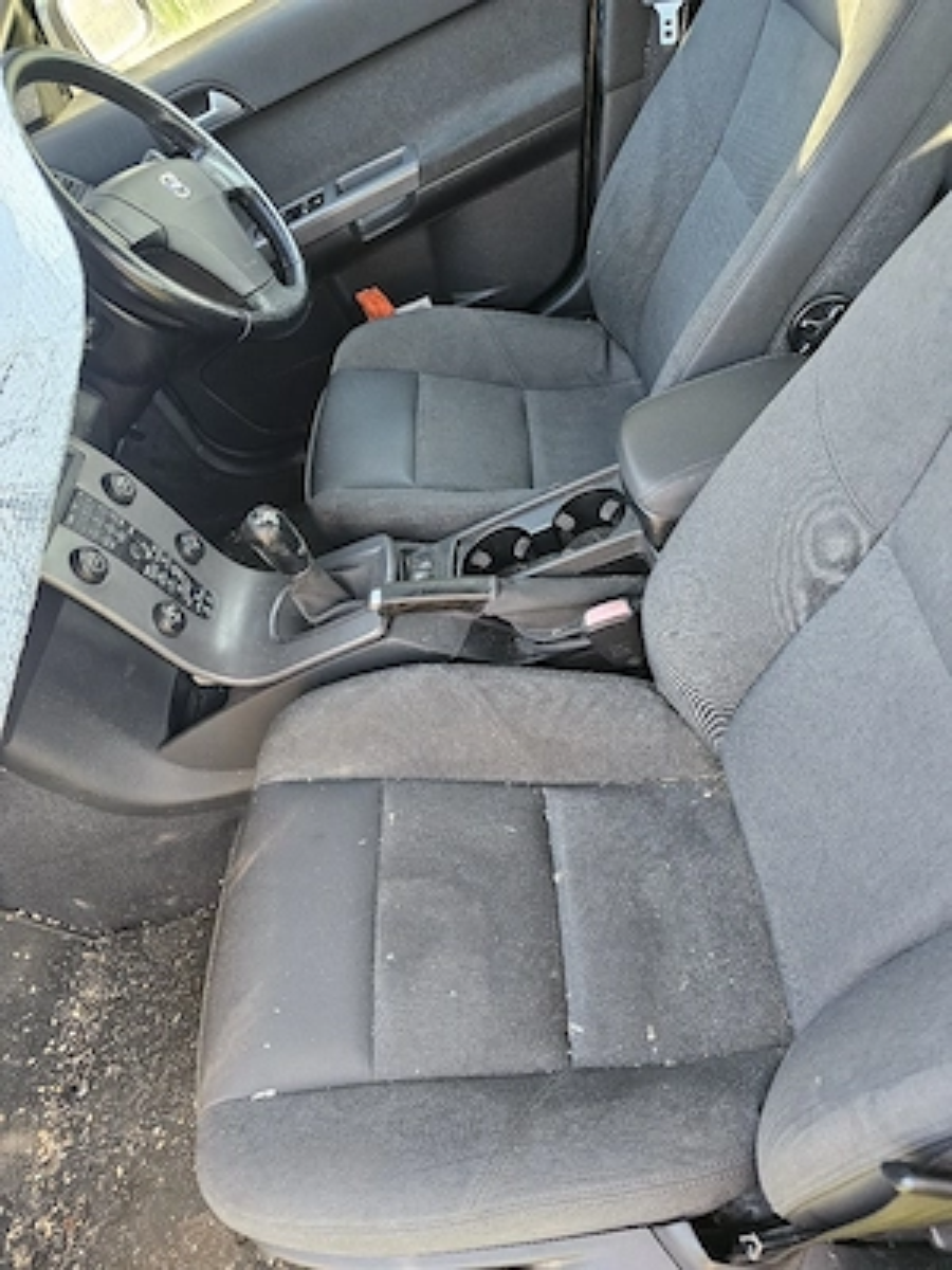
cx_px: 476
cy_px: 635
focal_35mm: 23
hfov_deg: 58.9
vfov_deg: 73.9
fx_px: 843
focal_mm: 6.3
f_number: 1.7
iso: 320
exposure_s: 1/101
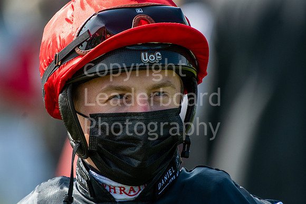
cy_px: 102
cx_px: 153
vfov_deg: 1.8
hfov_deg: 2.7
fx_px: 6376
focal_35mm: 750
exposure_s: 1/1600
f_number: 5.6
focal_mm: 500
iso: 500
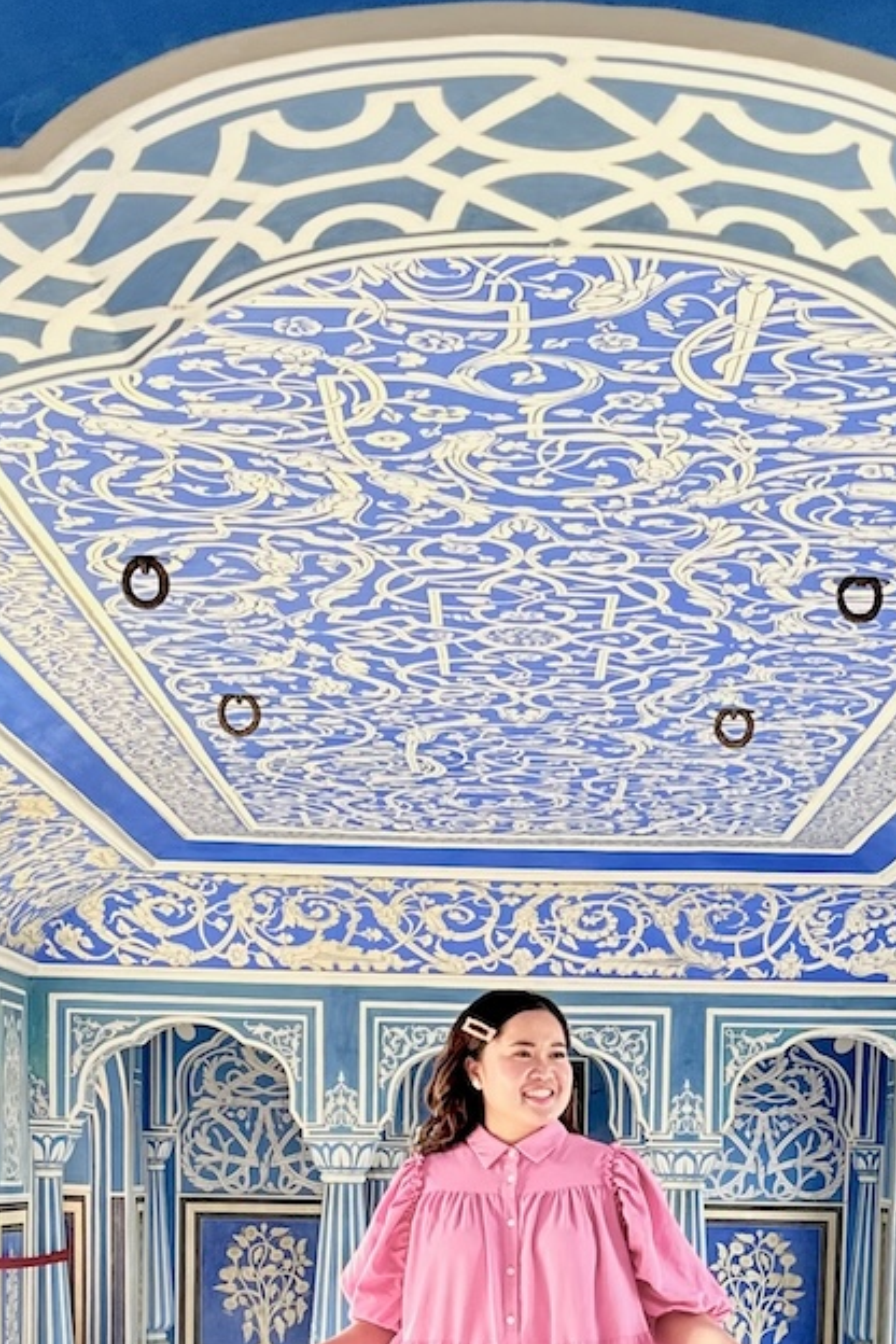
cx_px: 532
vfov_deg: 28.9
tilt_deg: -5.5
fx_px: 2389
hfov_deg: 21.2
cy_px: 1422
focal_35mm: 64
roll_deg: -0.9
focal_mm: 6.86
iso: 160
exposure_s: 1/121
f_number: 1.78
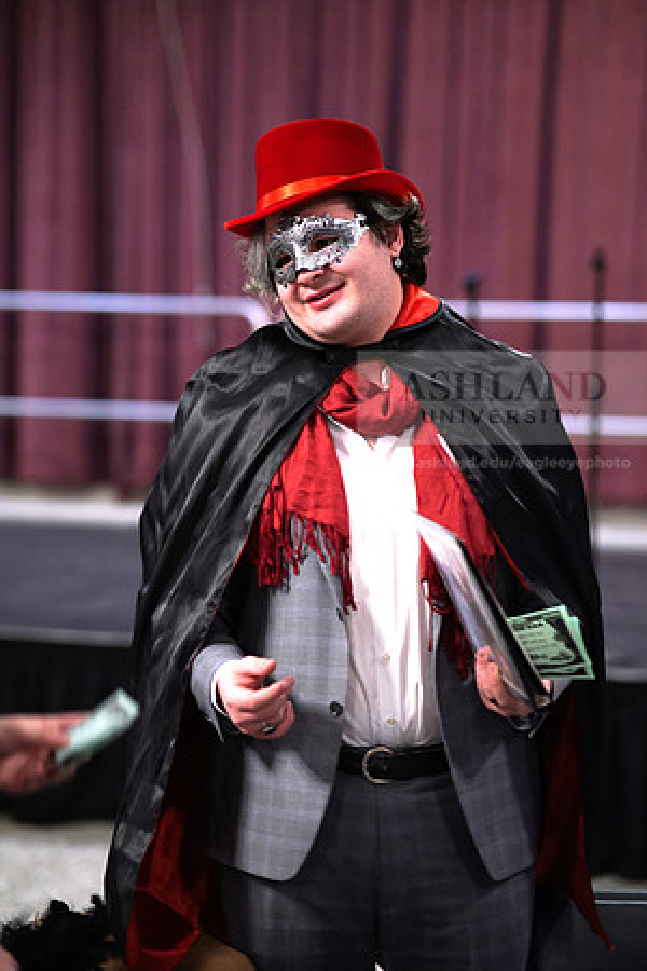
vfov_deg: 23.9
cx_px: 324
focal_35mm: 85
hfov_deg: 16.1
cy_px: 486
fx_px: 2291
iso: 2500
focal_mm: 85
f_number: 1.8
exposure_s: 1/100
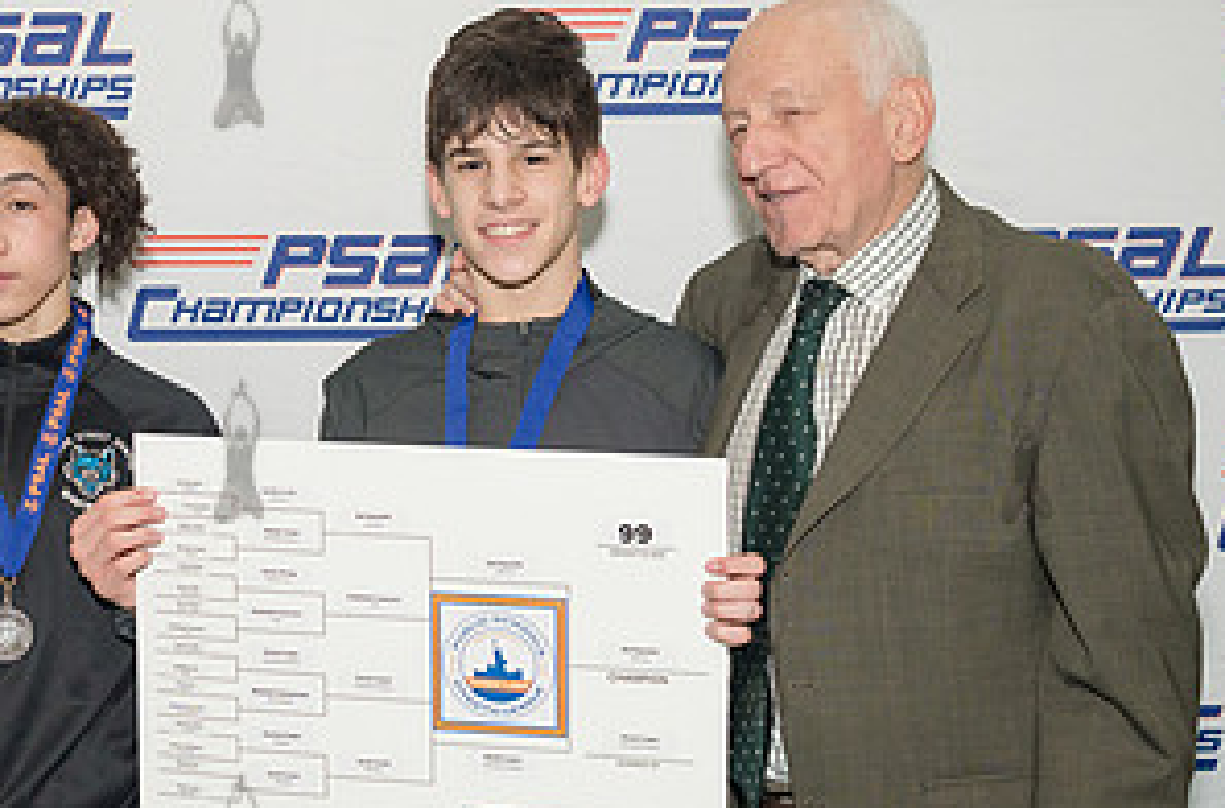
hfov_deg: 23.4
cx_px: 52
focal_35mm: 84
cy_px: 374
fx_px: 2849
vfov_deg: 16.1
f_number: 5
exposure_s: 1/250
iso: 1600
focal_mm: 35
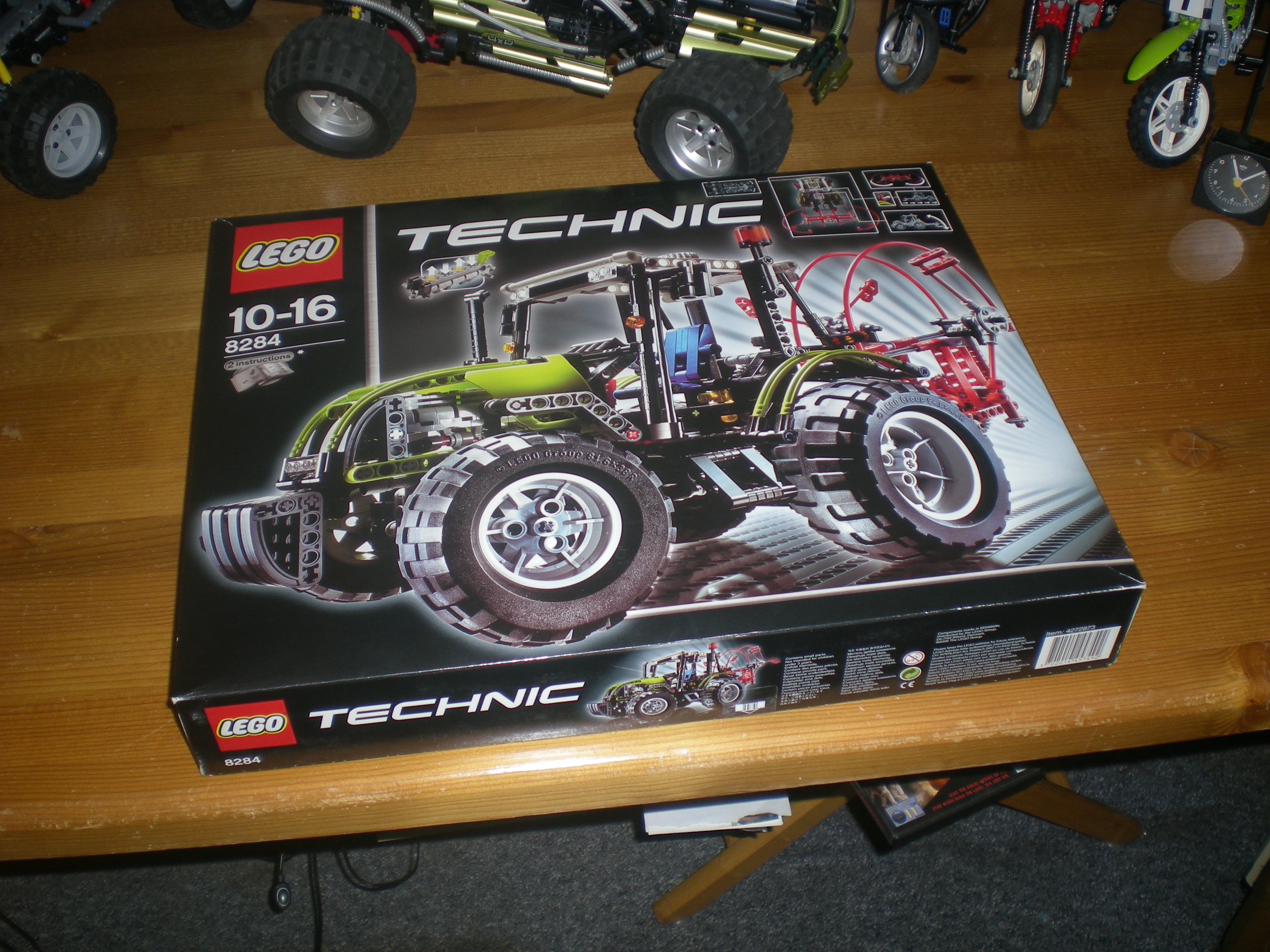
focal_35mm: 38
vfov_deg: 37.7
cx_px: 635
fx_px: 1394
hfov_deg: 49.0
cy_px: 476
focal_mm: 6.3
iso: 50
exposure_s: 1/60
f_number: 3.1
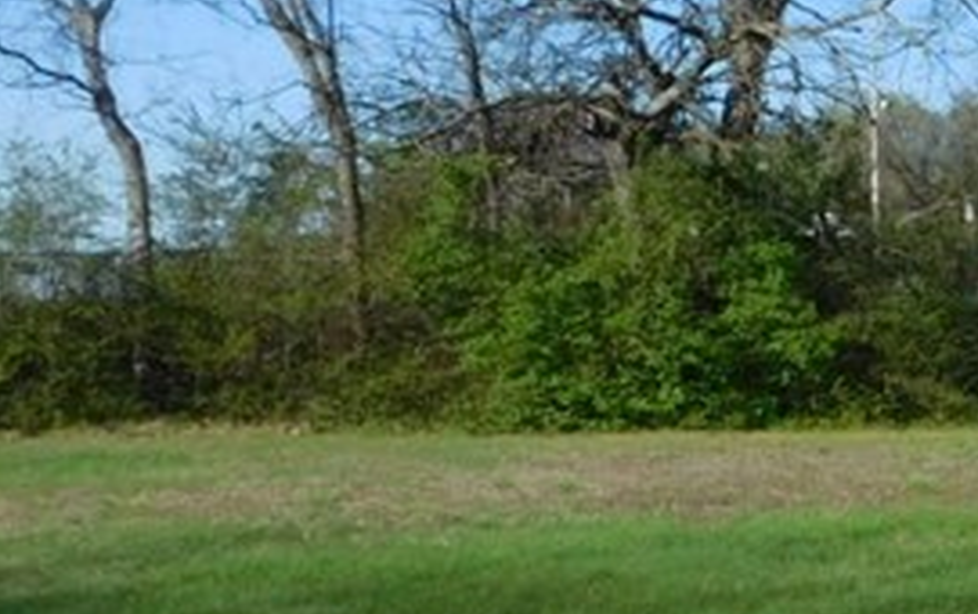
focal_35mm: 92
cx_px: 1368
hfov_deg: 20.1
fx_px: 2455
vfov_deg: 14.1
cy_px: 83
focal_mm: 4
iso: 125
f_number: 6
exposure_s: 1/400
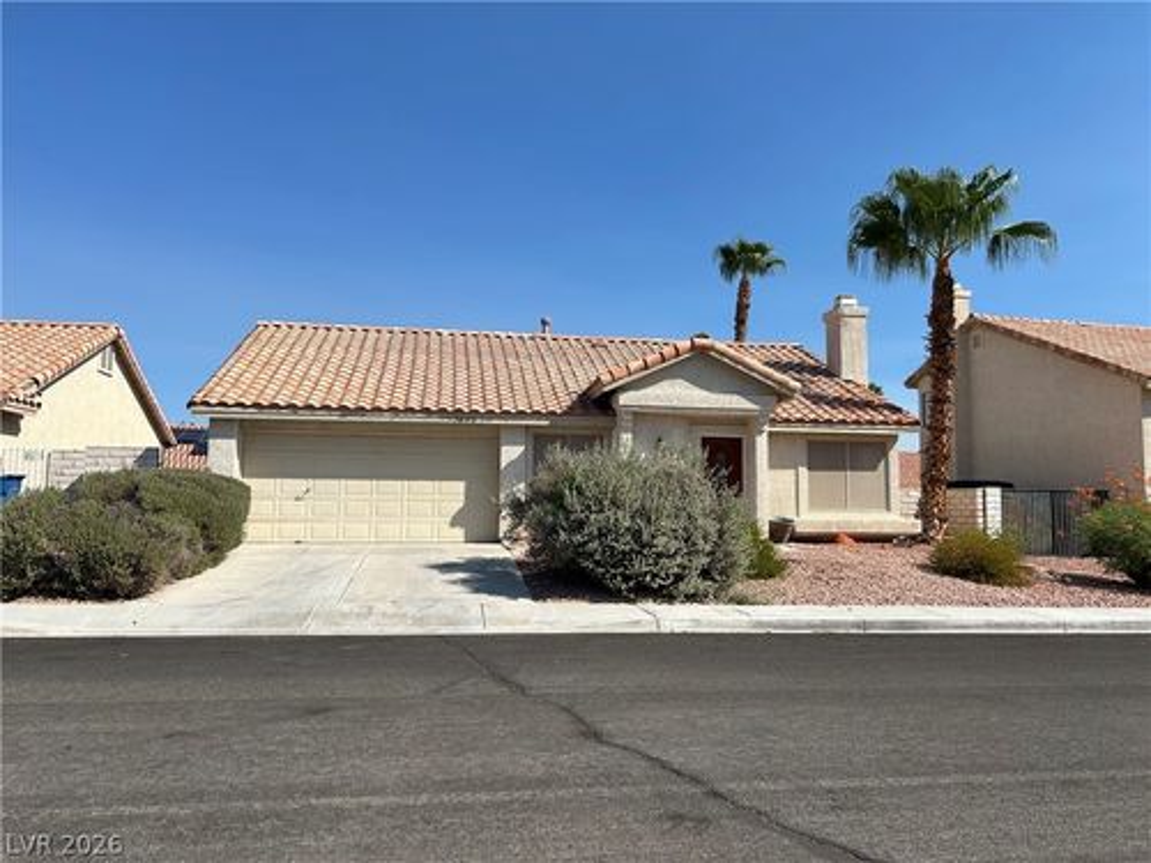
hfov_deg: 67.3
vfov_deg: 53.1
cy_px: 432
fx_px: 865
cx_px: 576
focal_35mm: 26
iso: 50
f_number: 1.5
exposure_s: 1/5882
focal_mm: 5.7
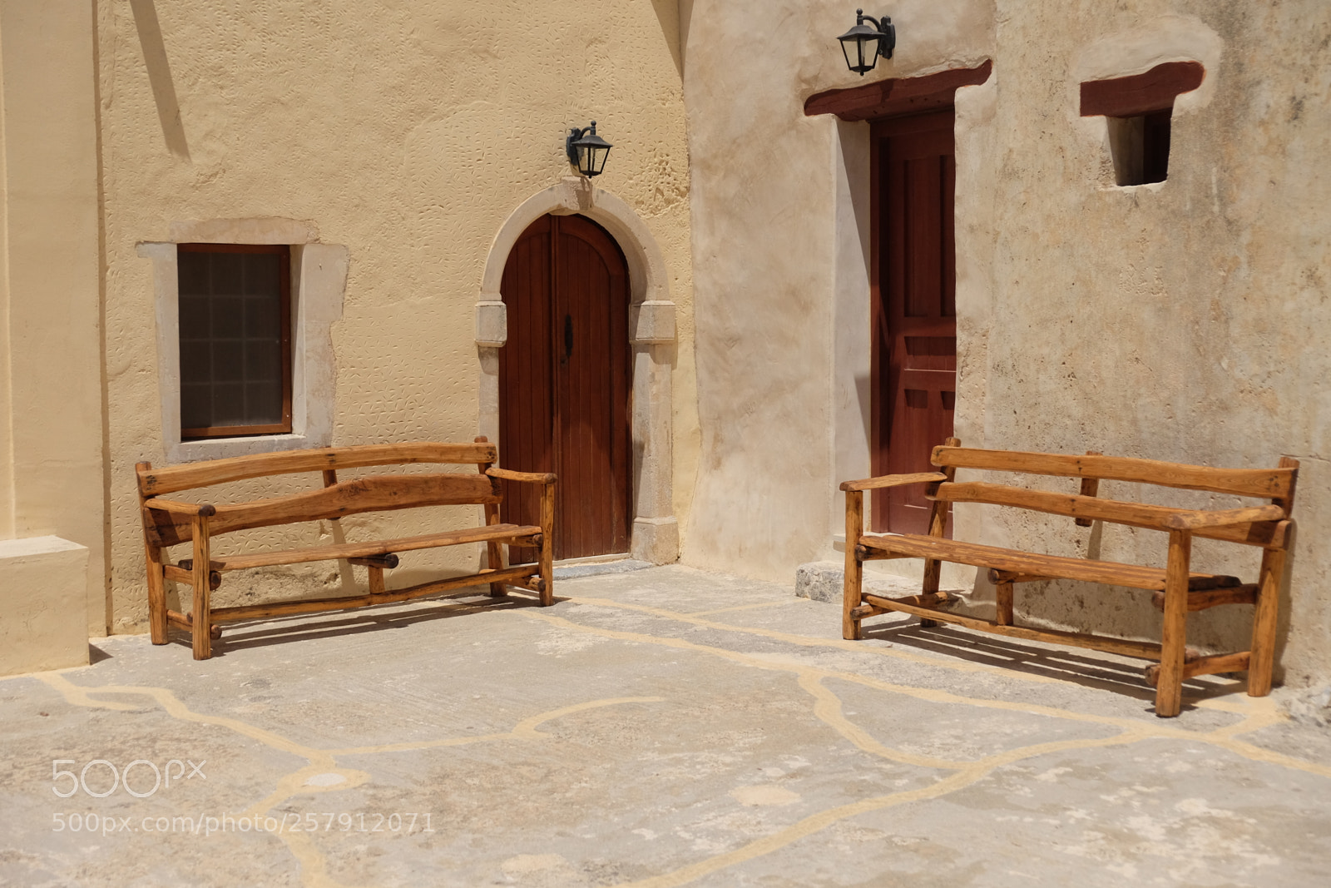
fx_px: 1627
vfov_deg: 30.5
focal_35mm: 44
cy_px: 444
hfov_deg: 44.5
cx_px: 666
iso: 800
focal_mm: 29.3
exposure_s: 1/3800
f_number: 4.3
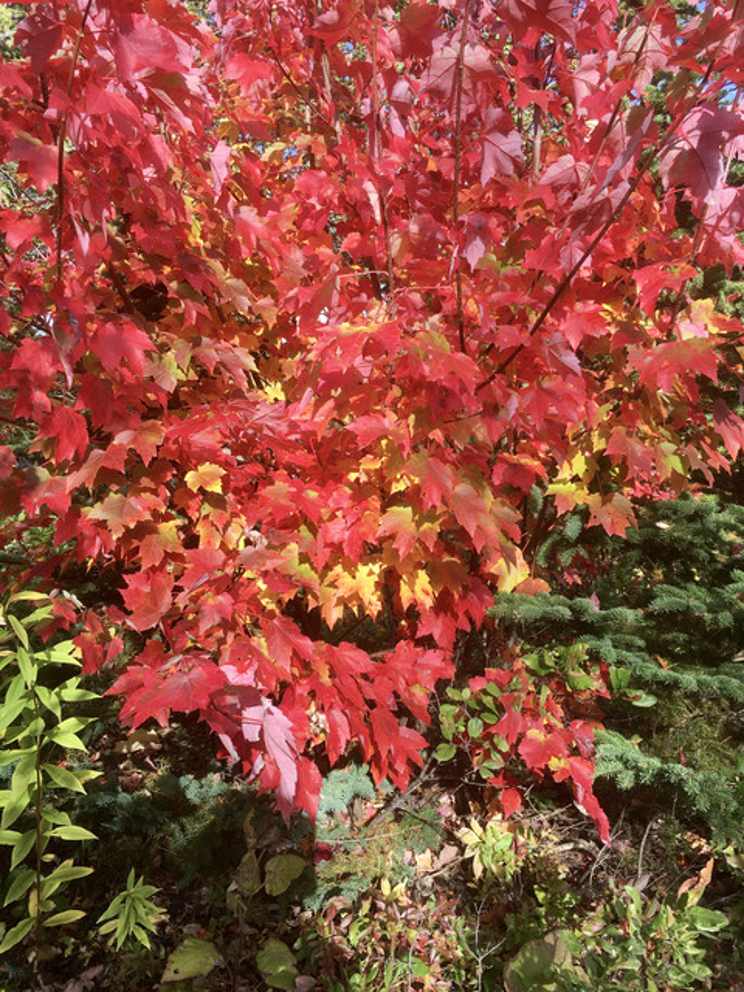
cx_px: 372
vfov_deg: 61.7
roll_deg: +6.9
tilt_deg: -7.5
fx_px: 831
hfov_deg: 48.2
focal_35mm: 29
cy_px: 496
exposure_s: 1/484
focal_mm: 4.15
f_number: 2.2
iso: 25
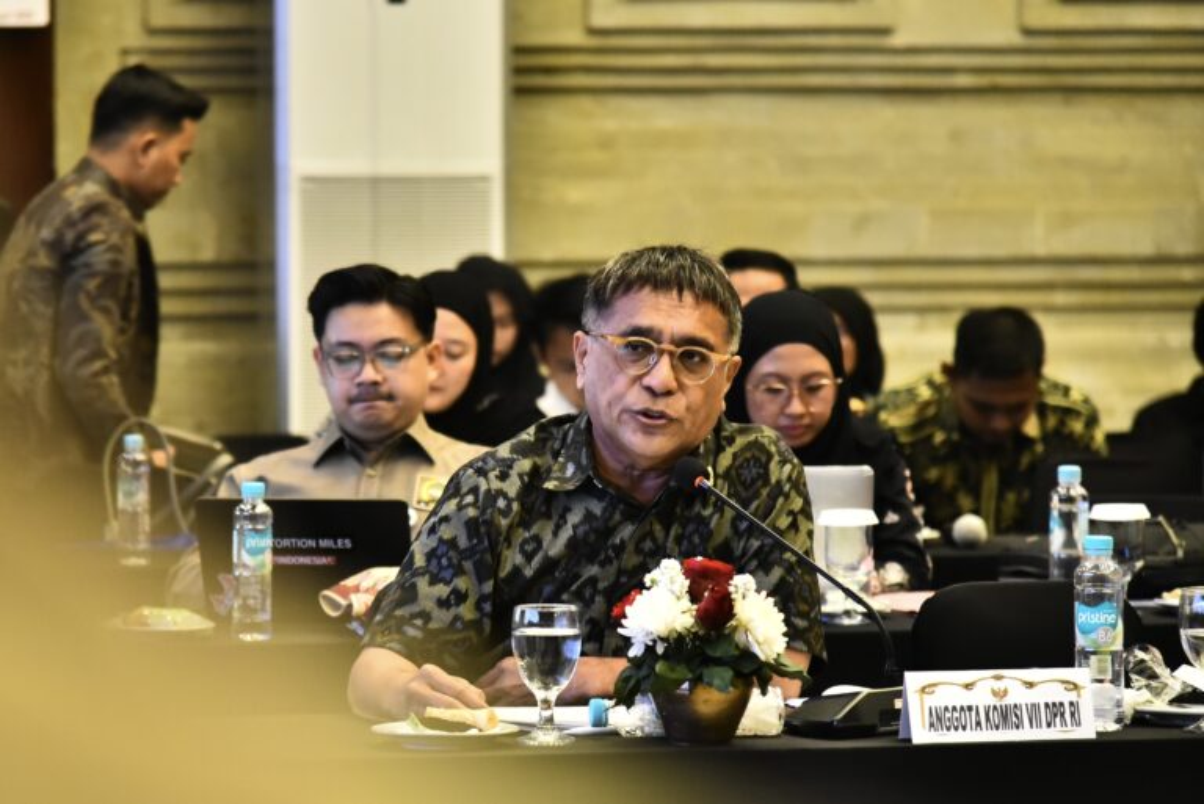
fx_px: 4015
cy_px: 402
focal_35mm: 120
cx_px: 602
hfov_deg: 17.1
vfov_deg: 11.4
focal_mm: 120
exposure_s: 1/60
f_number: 4
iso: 4000
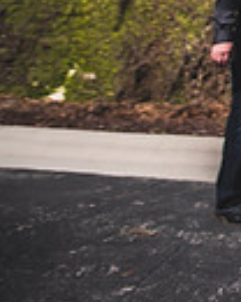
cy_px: -127
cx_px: 628
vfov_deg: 25.6
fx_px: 526
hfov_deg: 13.7
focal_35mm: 59
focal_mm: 14
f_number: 2.8
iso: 100
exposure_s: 1/3200
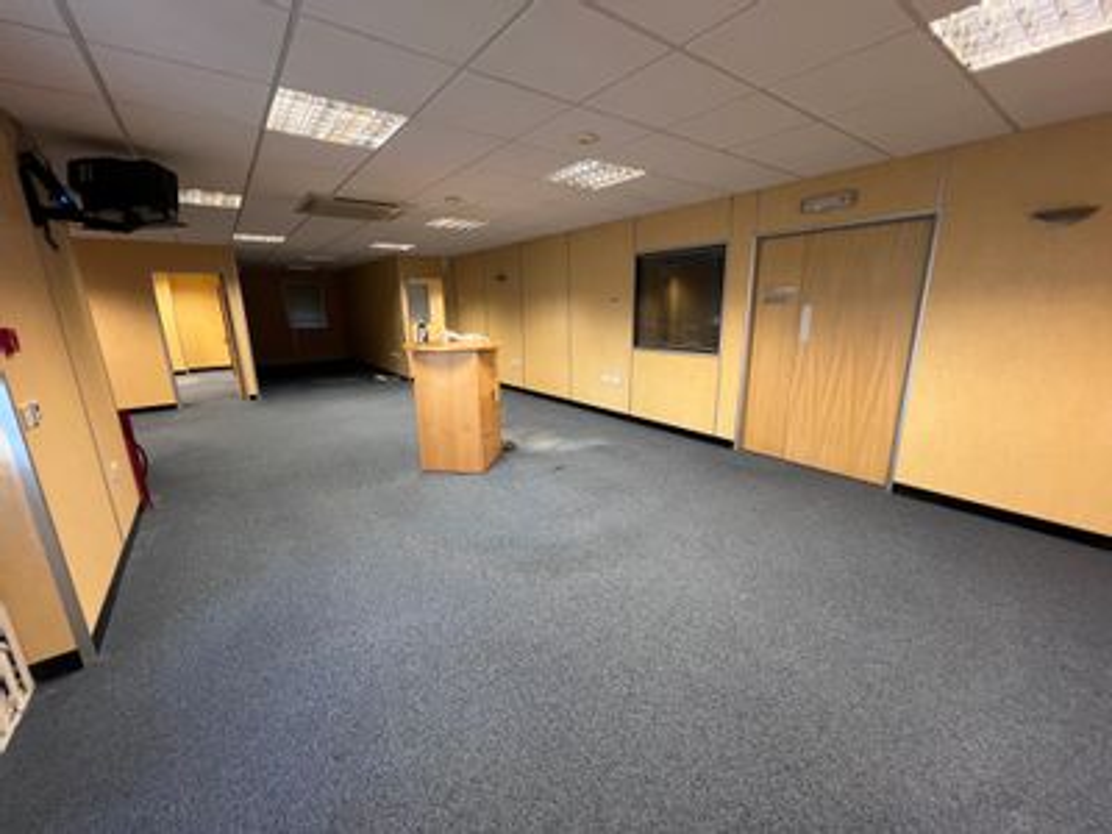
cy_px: 417
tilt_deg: -10.9
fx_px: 418
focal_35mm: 13
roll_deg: +1.5
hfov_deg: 106.2
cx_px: 556
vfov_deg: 89.9
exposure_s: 1/50
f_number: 1.8
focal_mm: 1.57
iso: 160
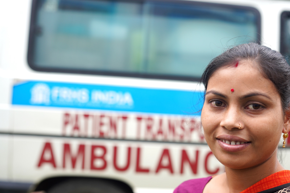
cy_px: 115
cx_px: 168
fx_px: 346
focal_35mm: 43
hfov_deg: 45.3
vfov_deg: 31.1
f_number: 2.2
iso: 200
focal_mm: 35
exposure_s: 1/200
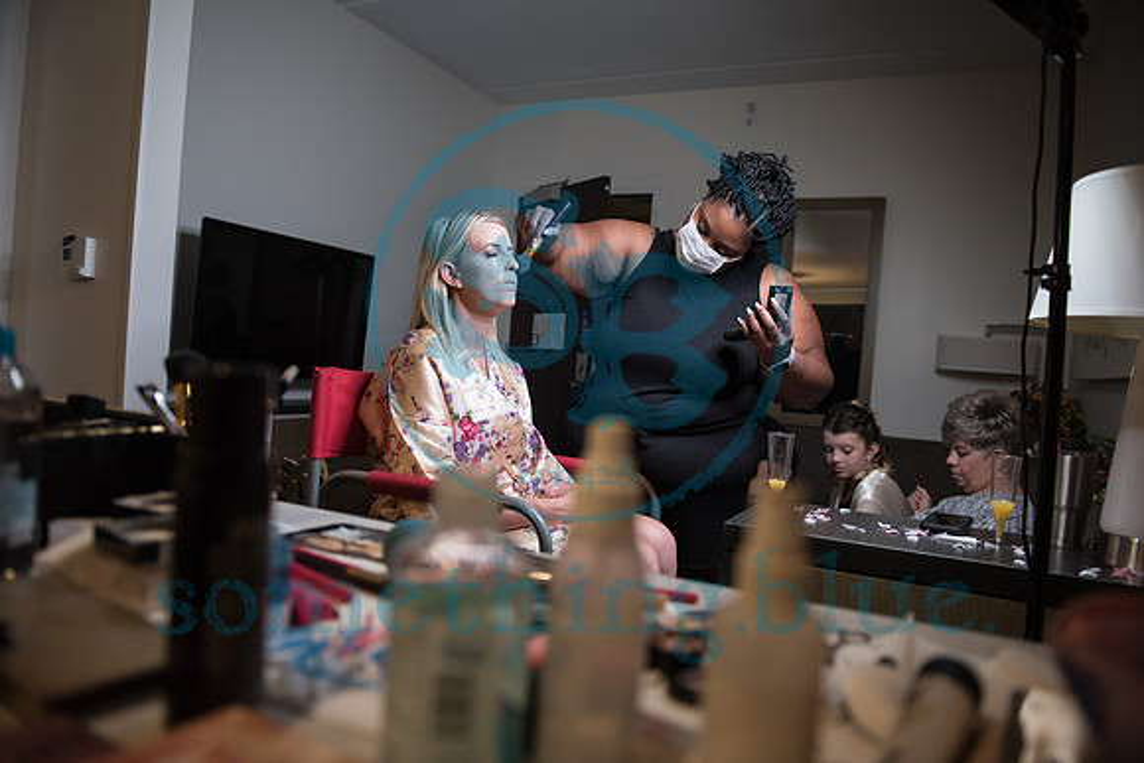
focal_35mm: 24
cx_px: 572
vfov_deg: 53.2
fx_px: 763
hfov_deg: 73.7
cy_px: 382
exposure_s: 1/500
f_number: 2.8
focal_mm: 24
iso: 1600
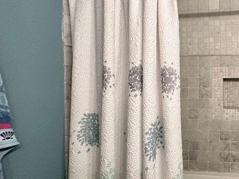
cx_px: 218
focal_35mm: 27
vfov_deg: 51.1
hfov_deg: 55.8
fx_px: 186
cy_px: 73
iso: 400
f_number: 2.2
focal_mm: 2.22
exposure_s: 1/60
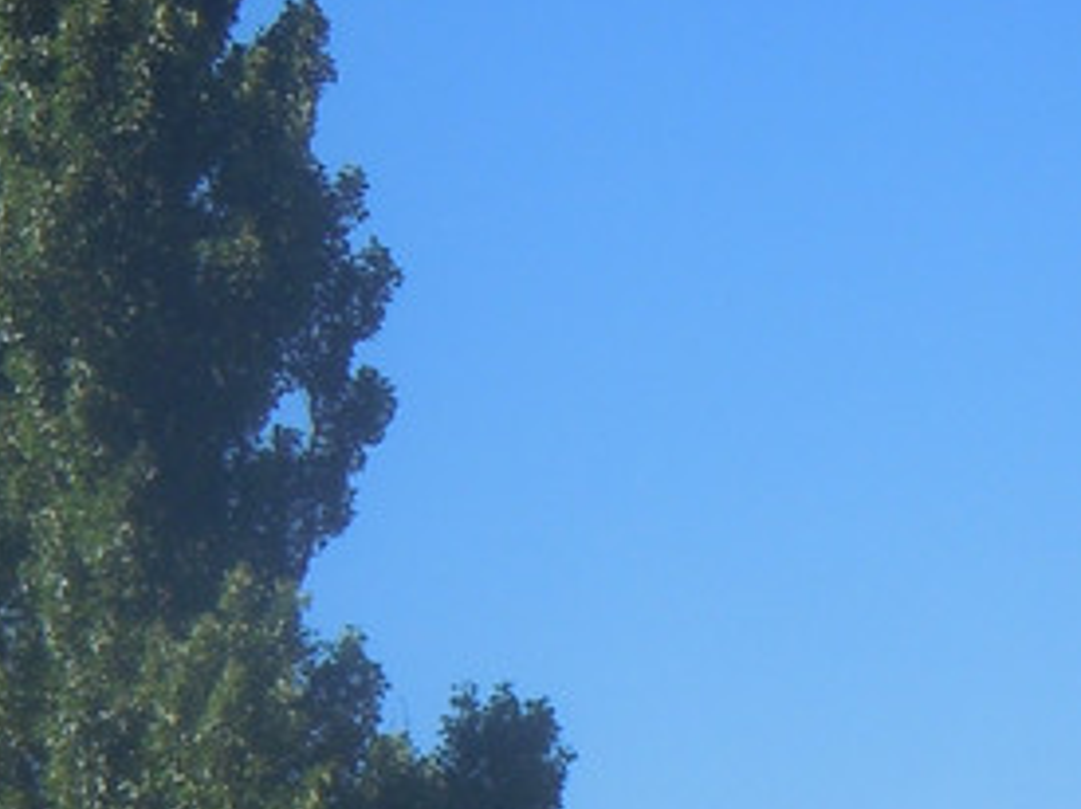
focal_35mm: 264
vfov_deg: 5.6
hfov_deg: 7.5
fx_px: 8241
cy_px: 1155
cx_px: 564
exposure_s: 1/640
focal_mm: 12.2
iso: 100
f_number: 4.1
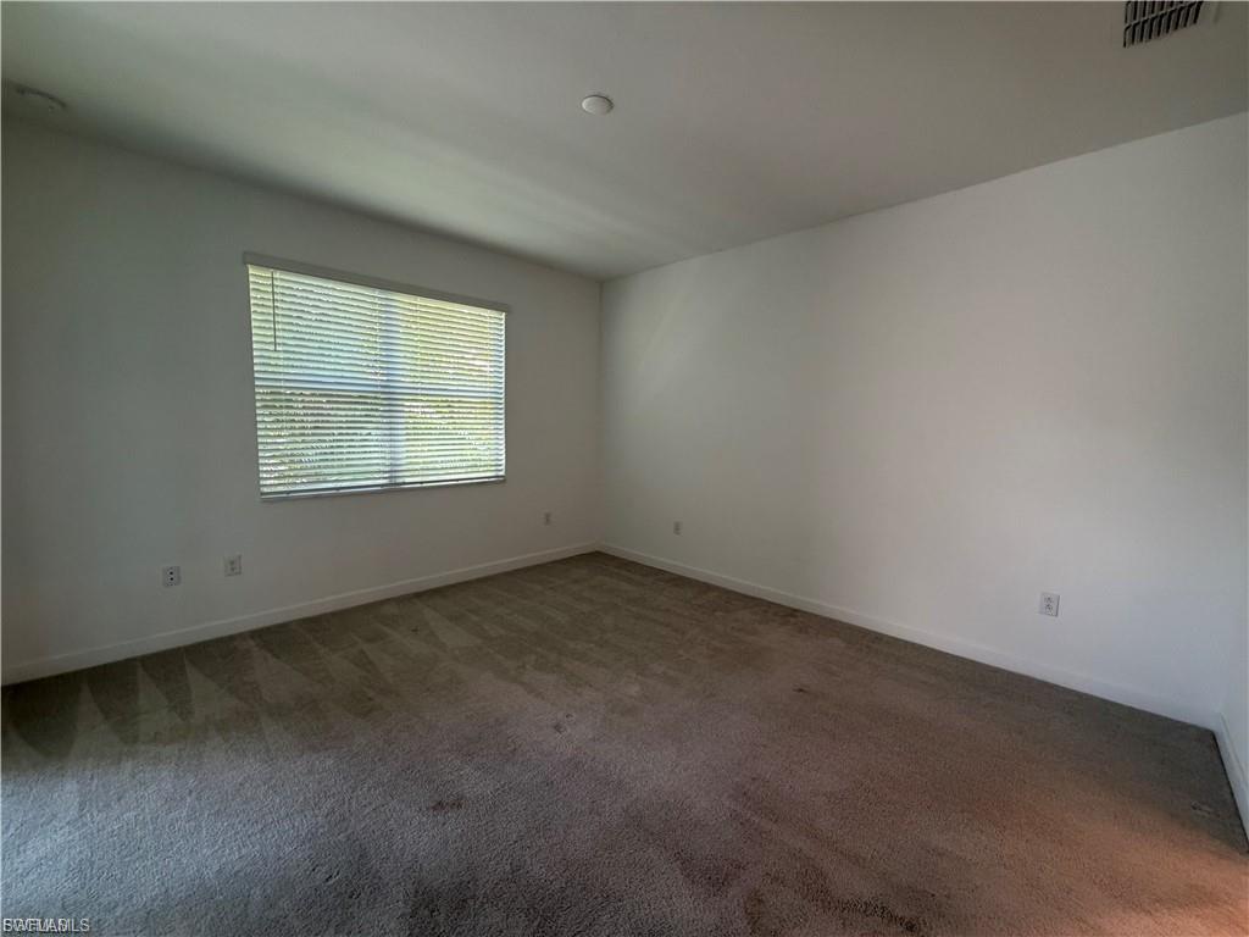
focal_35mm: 14
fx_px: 505
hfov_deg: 102.1
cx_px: 624
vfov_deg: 85.7
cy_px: 468
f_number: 2.2
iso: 320
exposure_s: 1/60
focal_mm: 2.22
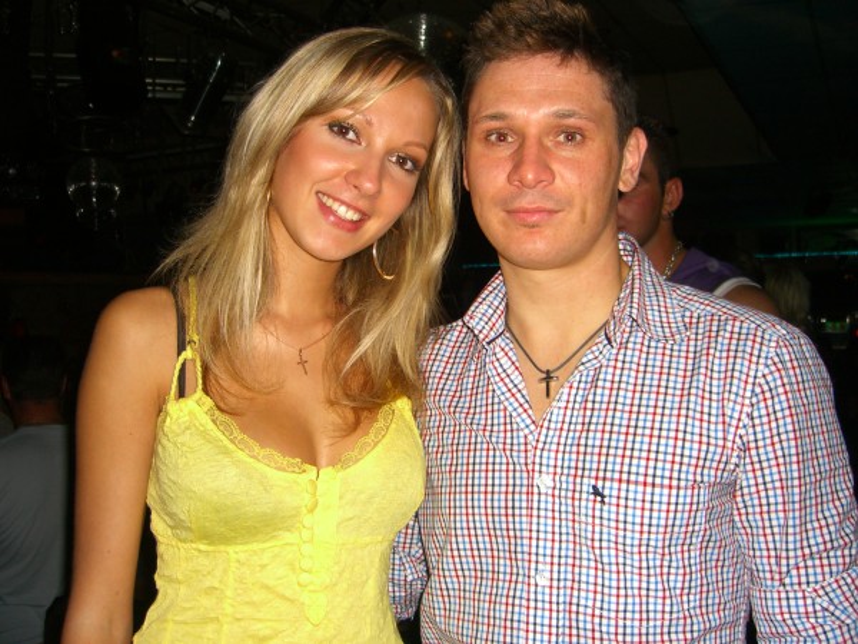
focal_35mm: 38
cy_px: 322
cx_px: 429
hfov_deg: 49.0
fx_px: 942
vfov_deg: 37.7
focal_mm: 7.9
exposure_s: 1/60
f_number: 2.8
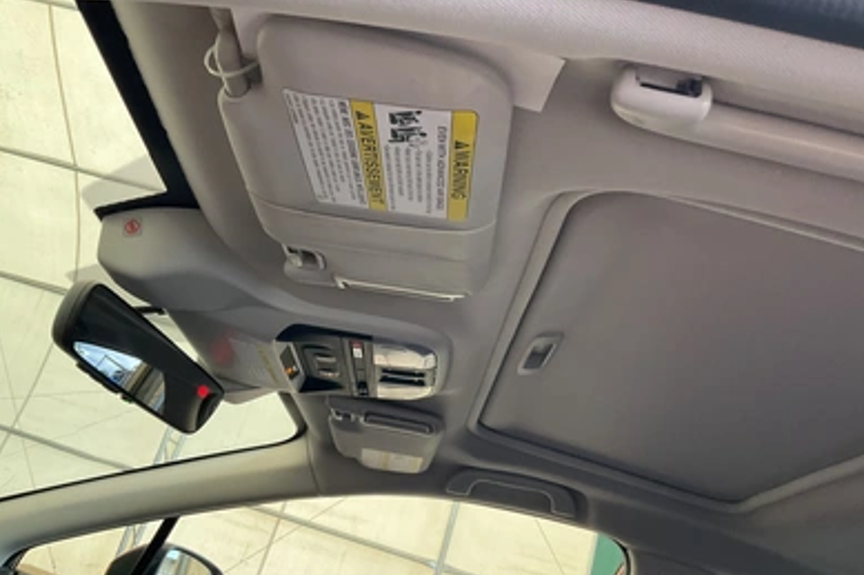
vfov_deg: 42.3
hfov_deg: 60.3
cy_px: 275
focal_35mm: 31
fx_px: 744
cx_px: 435
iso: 64
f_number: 1.8
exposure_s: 1/77
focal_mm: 3
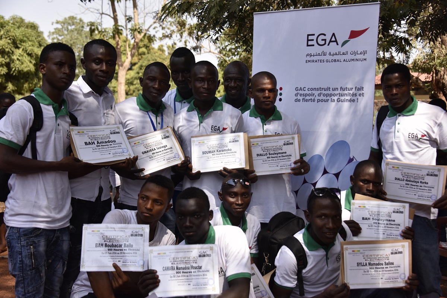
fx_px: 720
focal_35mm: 58
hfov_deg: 34.5
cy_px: 149
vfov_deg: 23.4
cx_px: 224
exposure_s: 1/1600
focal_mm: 58
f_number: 5
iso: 640
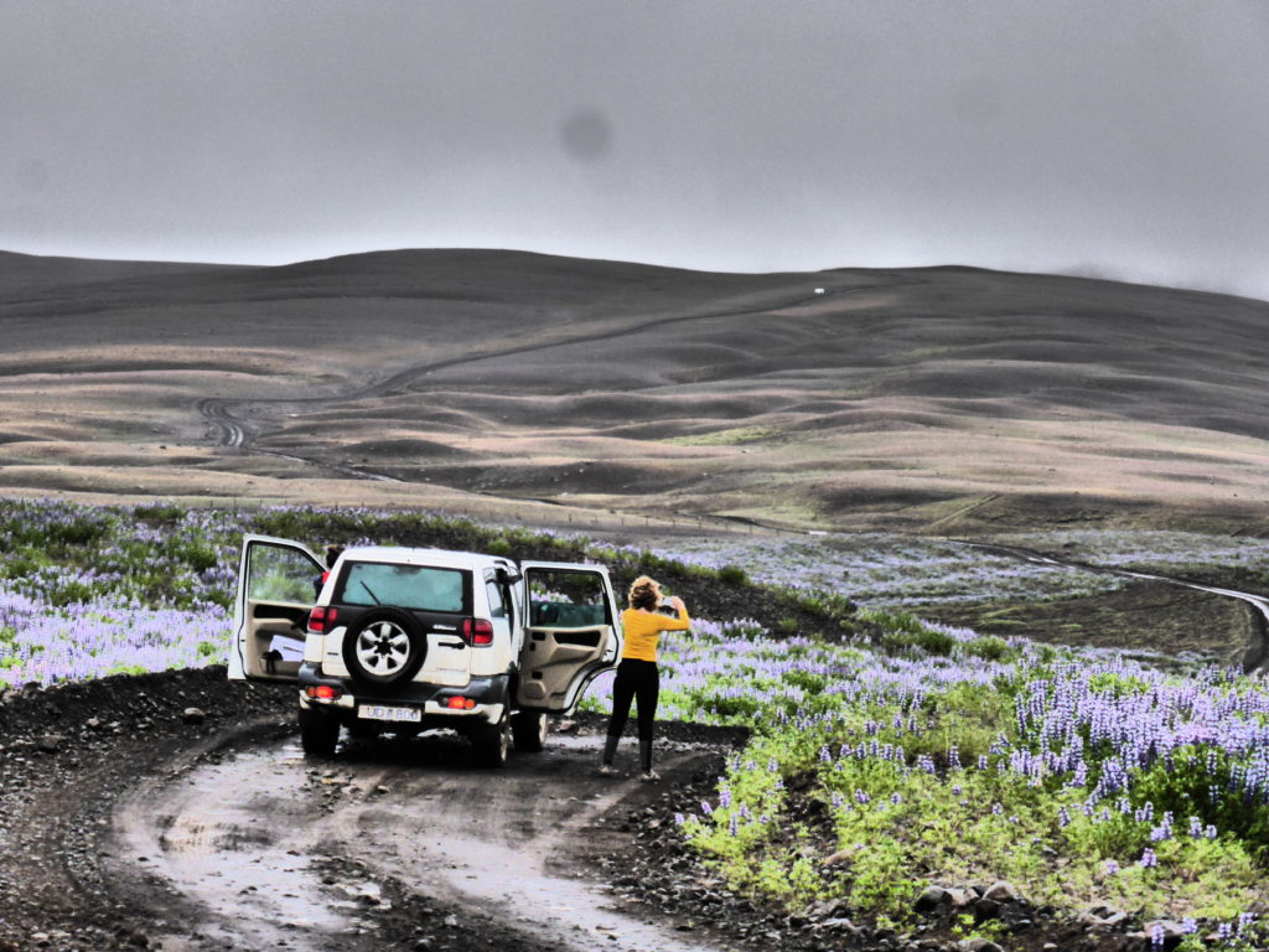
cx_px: 634
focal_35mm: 145
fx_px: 5316
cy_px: 476
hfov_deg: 13.6
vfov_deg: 10.2
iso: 250
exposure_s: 1/80
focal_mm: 25.9
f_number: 5.4
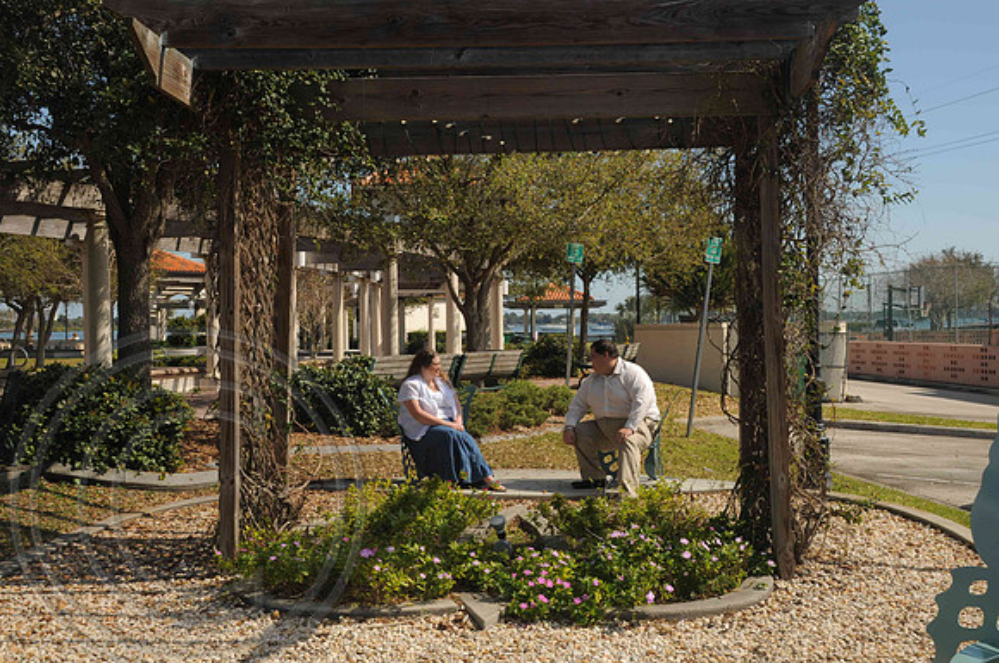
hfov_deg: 46.5
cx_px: 500
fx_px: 1164
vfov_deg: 31.8
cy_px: 332
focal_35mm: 42
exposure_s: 1/160
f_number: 10
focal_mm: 28
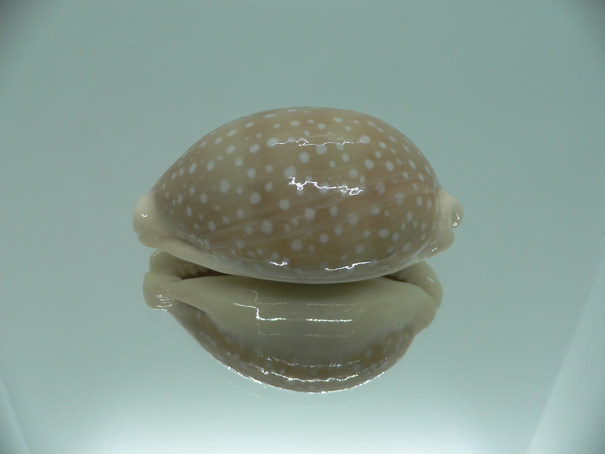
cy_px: 227
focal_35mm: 35
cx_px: 302
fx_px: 612
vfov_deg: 40.7
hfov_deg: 52.6
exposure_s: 1/60
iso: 80
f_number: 2.8
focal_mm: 4.6
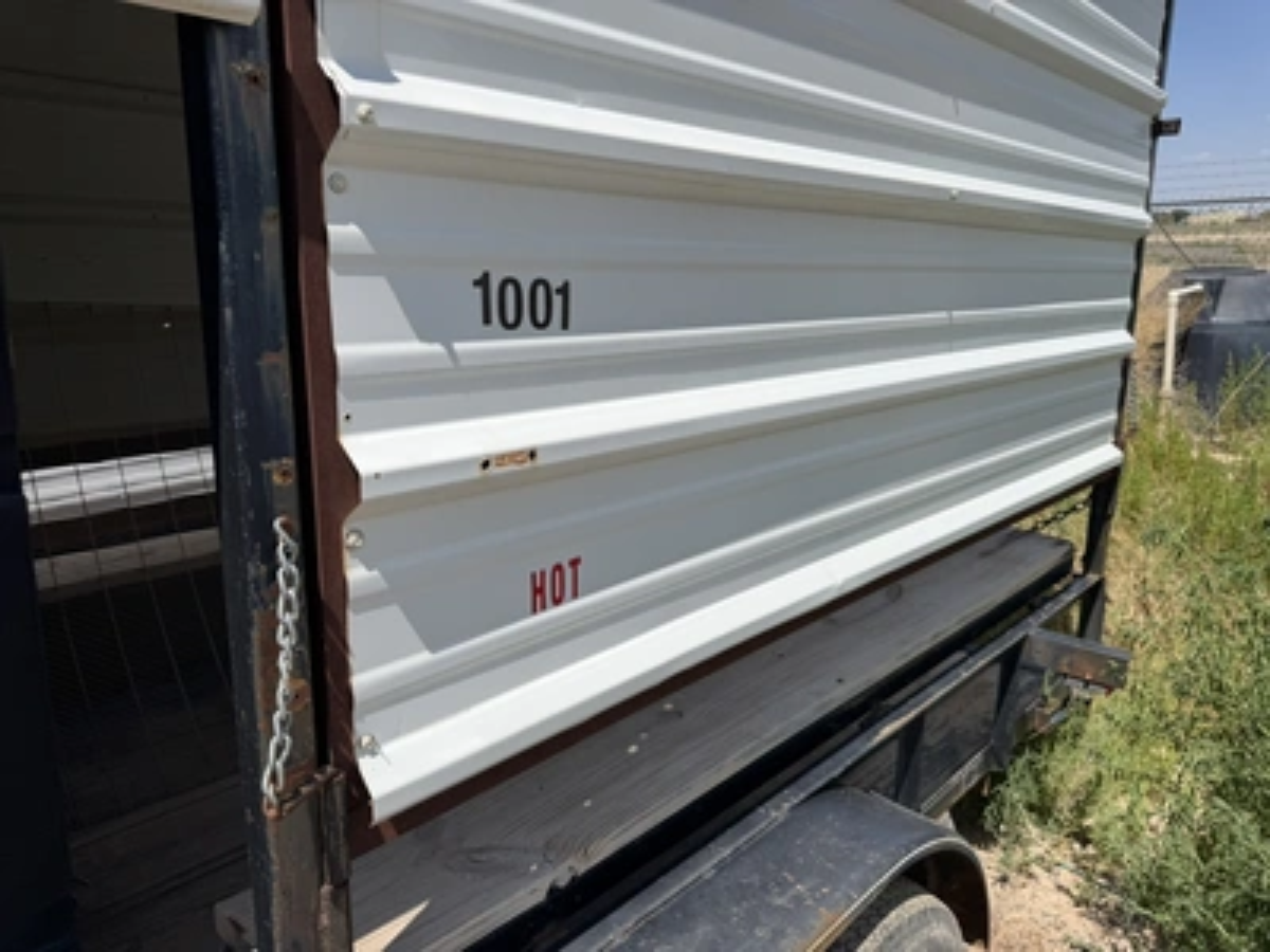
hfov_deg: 71.6
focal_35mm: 24
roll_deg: +0.4
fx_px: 881
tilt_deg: -20.9
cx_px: 635
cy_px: 476
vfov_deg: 56.8
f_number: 1.78
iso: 80
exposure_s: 1/5714
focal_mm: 6.76
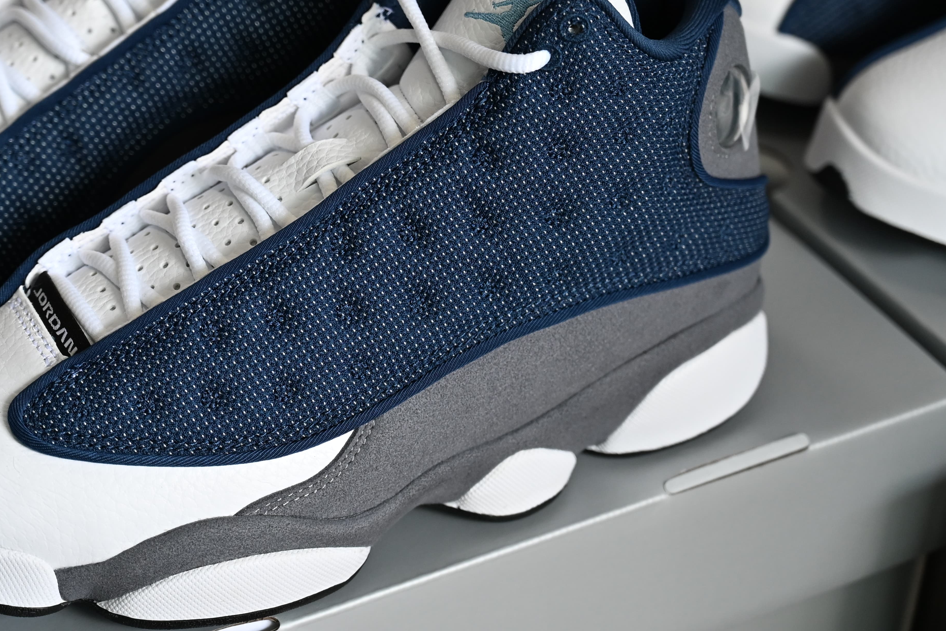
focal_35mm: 94
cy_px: 153
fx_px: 2470
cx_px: 345
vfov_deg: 14.5
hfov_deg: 21.6
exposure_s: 1/125
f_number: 4
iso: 720
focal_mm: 57
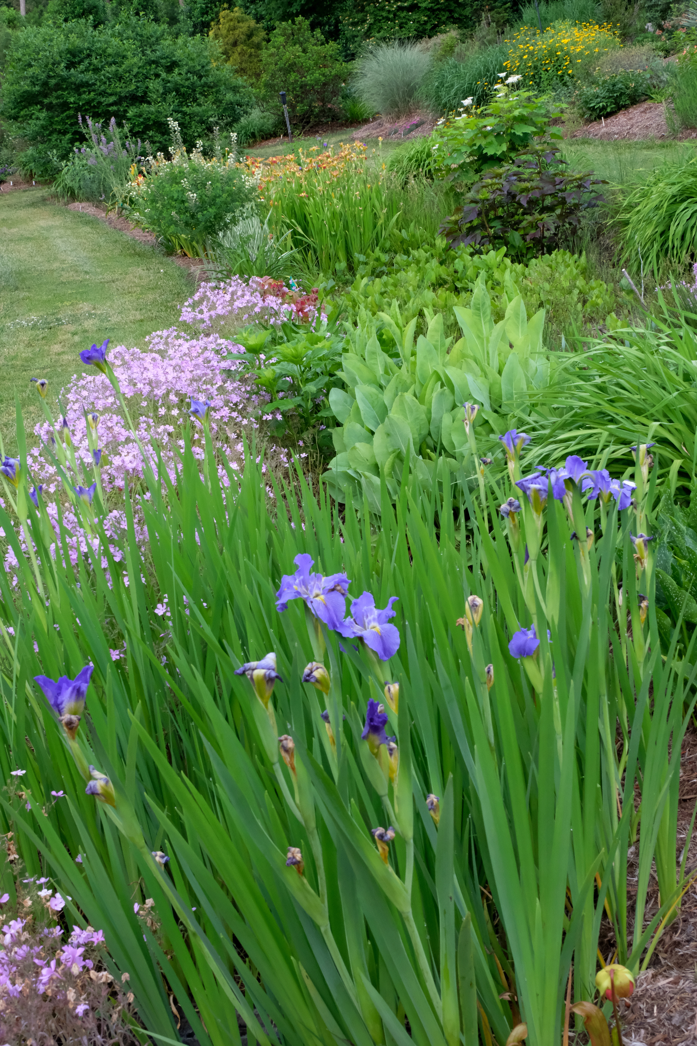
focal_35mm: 49
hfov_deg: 27.5
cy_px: 523
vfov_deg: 40.3
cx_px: 348
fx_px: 1423
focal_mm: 32.6
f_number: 16
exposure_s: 1/120
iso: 3200
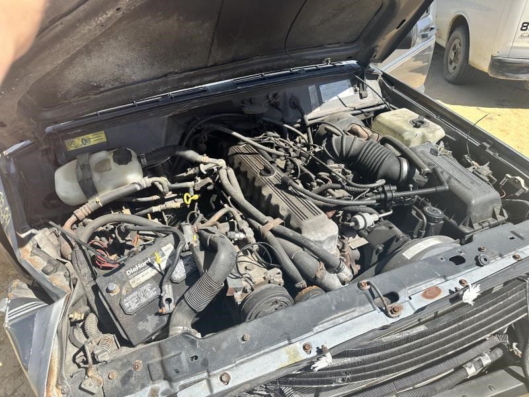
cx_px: 264
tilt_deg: -29.0
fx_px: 367
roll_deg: +1.2
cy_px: 198
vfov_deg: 56.8
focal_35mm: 24
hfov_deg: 71.6
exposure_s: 1/2591
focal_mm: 6.86
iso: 80
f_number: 1.78
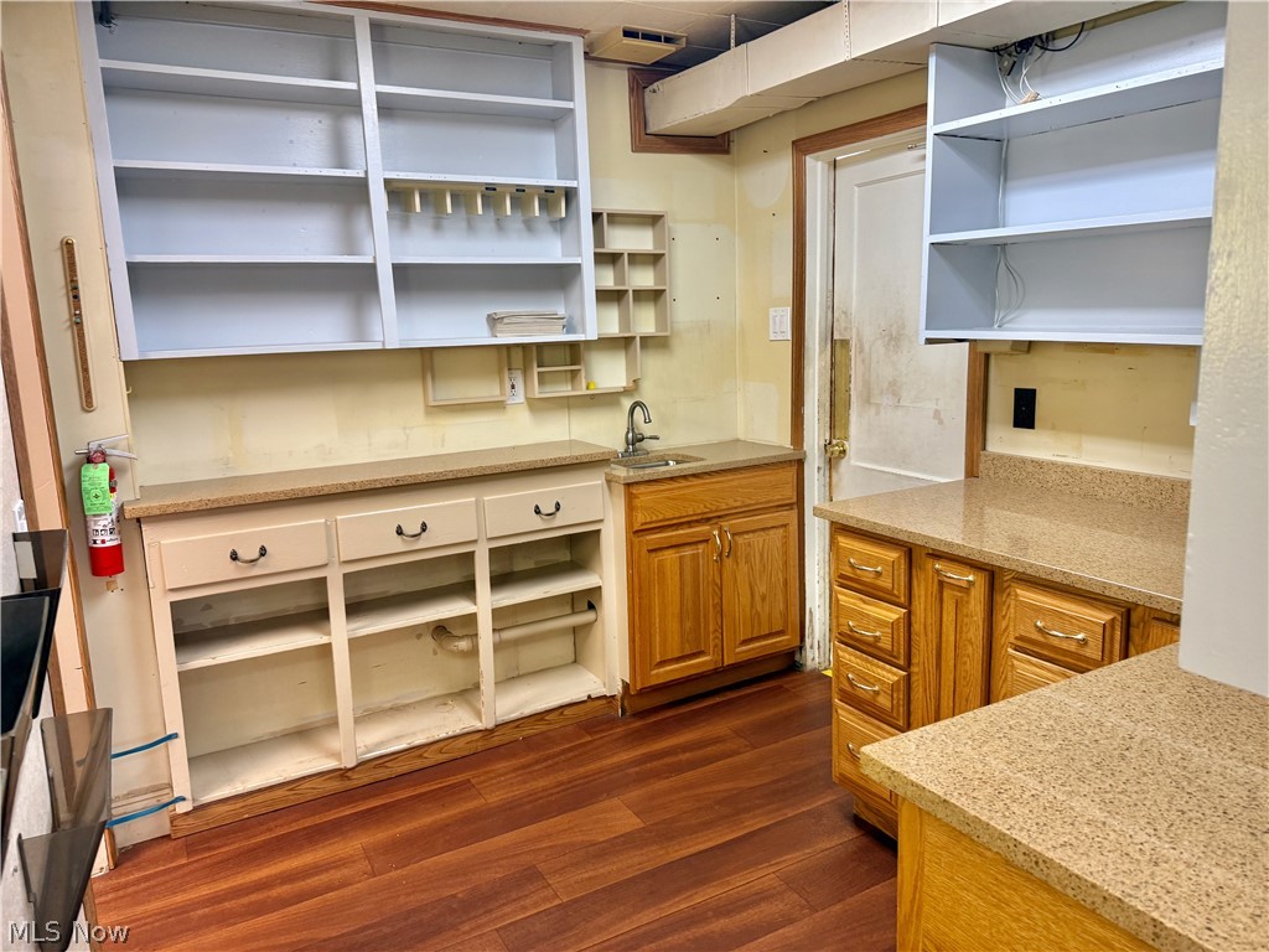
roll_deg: +0.7
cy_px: 476
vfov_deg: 56.8
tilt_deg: -7.4
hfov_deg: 71.6
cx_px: 634
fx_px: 880
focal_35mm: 24
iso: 200
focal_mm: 6.76
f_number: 1.78
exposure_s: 1/60
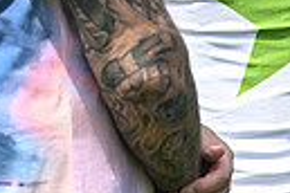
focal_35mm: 697
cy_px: -226
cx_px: 277
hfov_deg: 3.0
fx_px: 5614
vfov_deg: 2.0
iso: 400
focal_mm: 155
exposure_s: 1/1250
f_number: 5.6
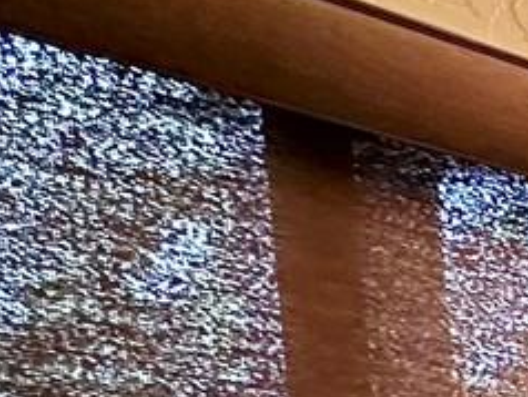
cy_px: 965
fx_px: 1435
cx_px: 1094
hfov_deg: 15.8
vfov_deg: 12.3
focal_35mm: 94
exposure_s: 1/120
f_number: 2.2
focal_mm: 2.22
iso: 250
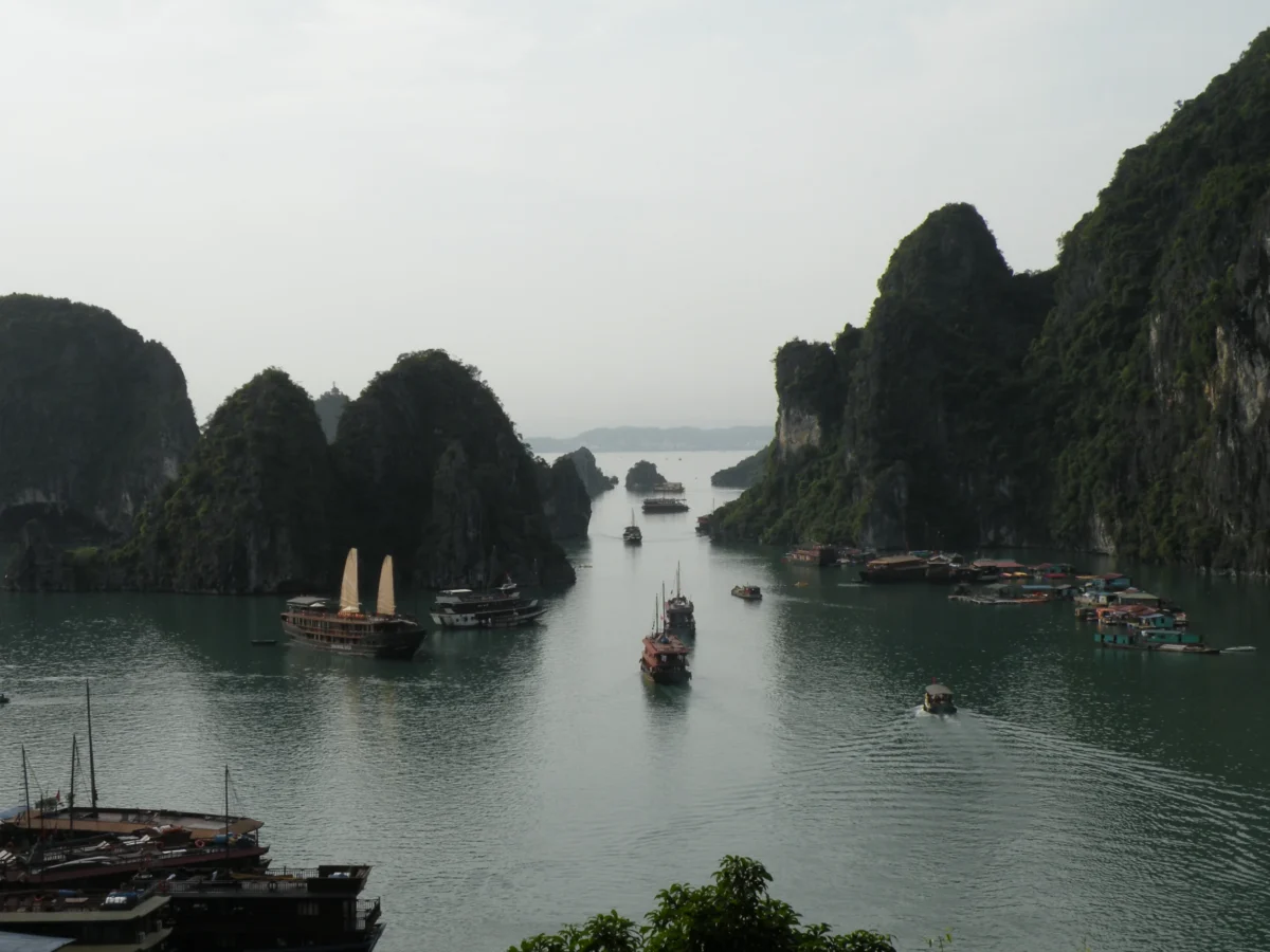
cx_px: 635
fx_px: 2055
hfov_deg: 34.3
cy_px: 476
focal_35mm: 56
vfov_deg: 26.1
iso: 64
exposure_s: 1/258
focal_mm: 9.8
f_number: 6.3
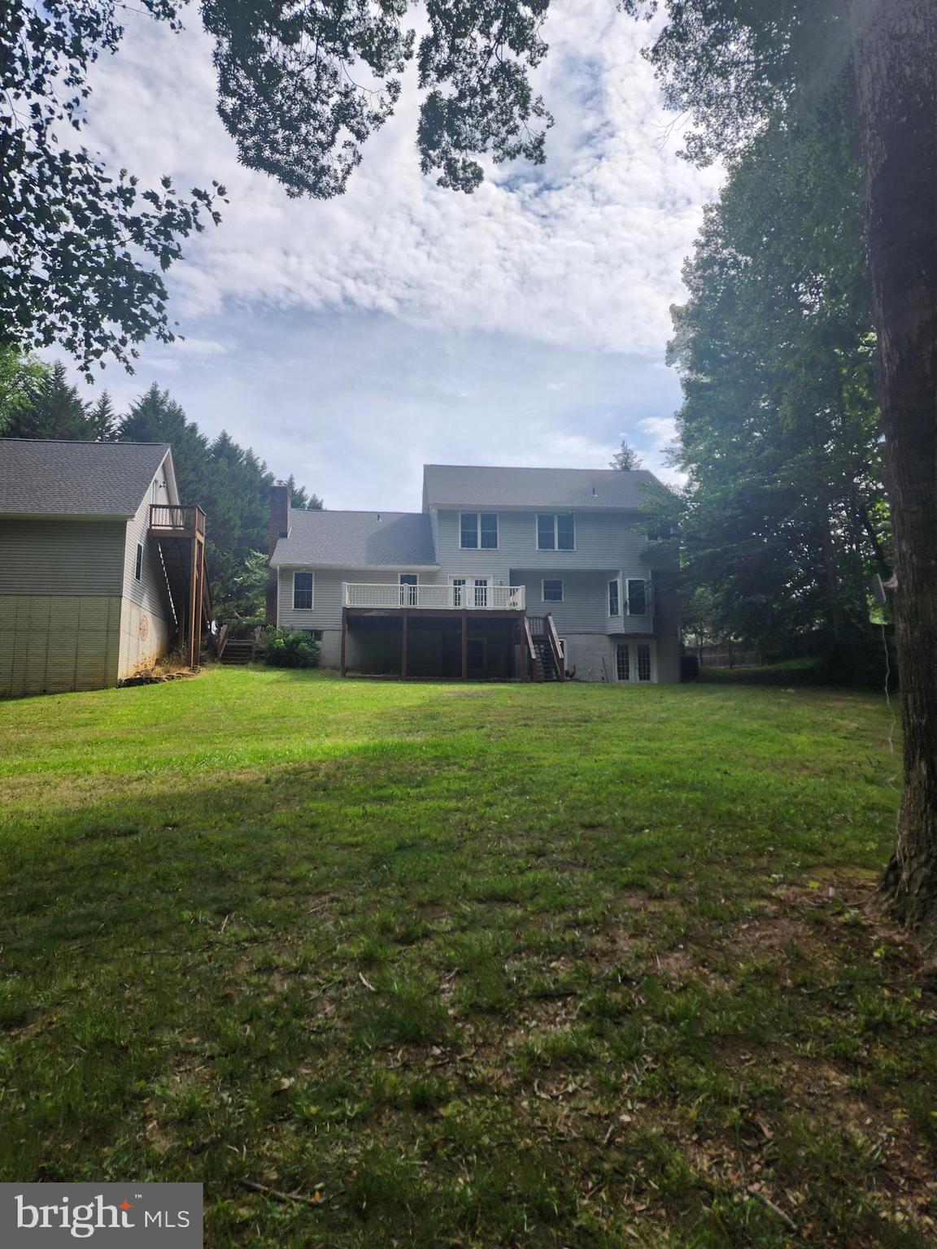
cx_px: 468
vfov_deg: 73.9
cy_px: 624
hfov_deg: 58.9
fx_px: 830
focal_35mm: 23
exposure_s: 1/736
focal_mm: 6.4
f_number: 1.8
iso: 12
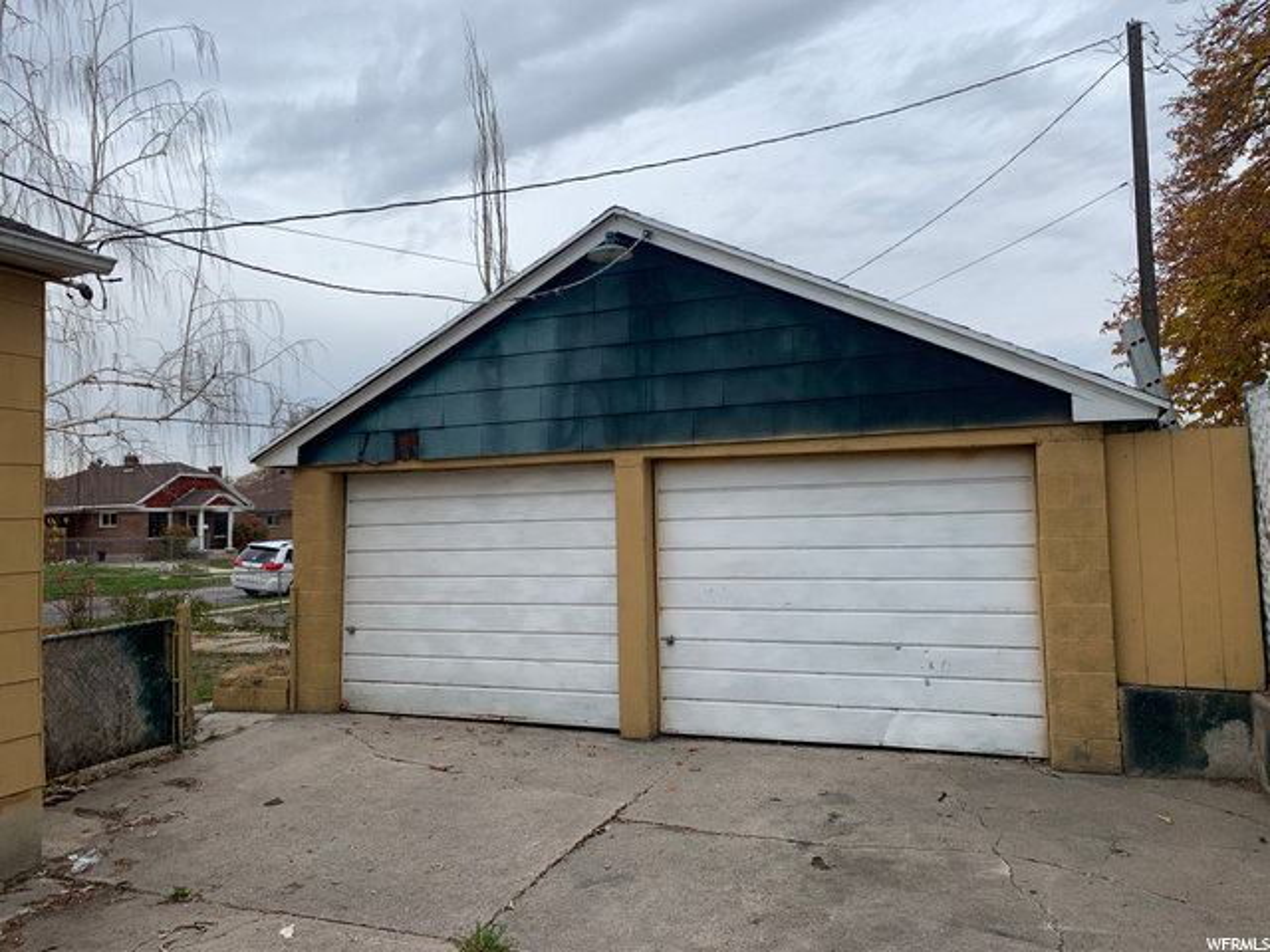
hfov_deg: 67.3
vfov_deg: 53.1
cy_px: 476
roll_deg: +1.1
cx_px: 635
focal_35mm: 26
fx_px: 954
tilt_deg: +6.3
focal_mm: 4.25
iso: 25
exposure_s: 1/1536
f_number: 1.8
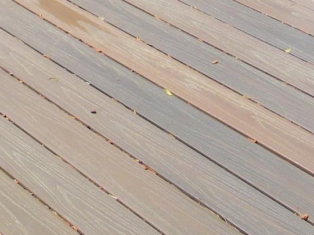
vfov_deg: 12.6
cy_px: -205
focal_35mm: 106
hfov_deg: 17.1
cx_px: -128
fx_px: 961
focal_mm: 5
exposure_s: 1/1000
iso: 80
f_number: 3.5
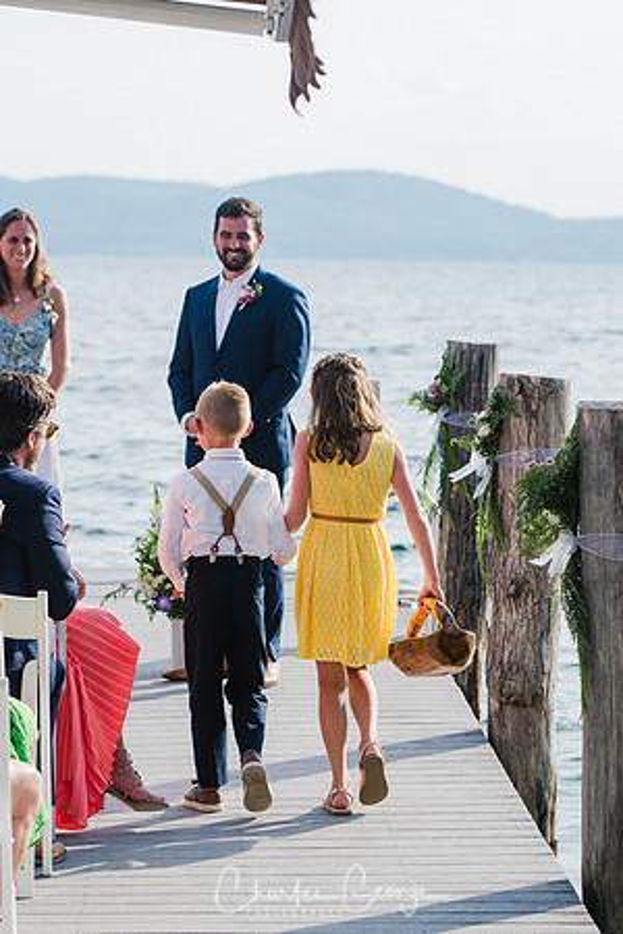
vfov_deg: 15.2
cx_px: 312
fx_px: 3504
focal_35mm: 135
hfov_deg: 10.2
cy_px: 467
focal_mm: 90
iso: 200
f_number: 4
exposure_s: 1/1000
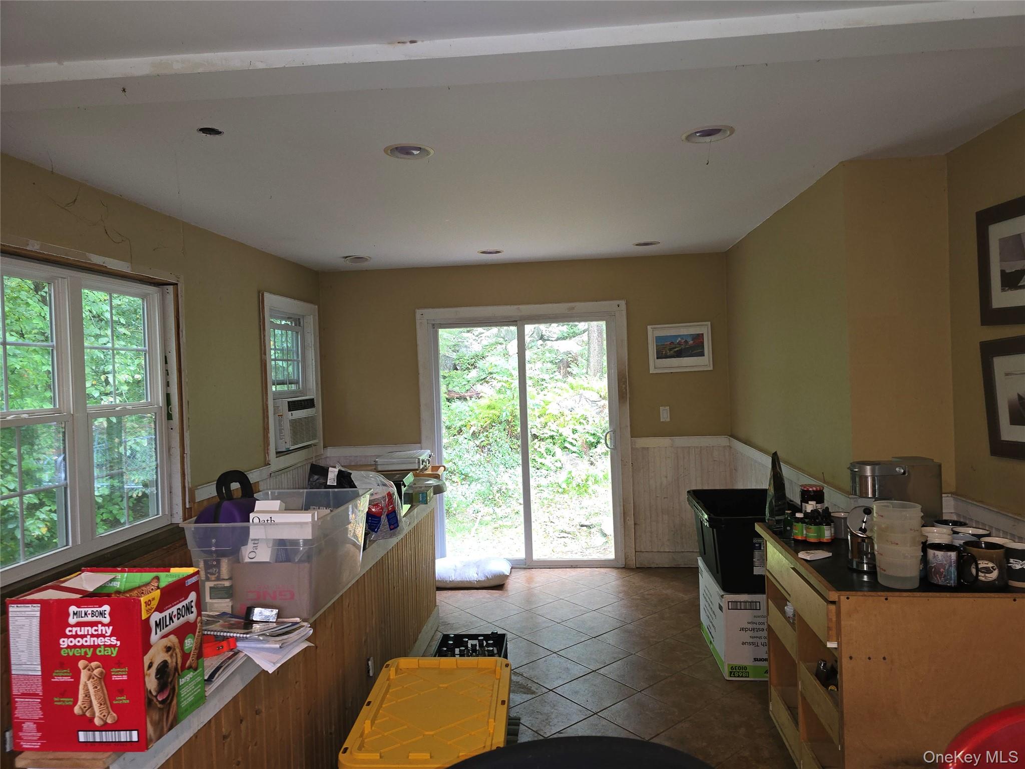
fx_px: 681
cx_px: 512
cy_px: 384
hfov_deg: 73.9
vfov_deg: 58.9
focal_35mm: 23
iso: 125
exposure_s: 1/24
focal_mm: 6.3
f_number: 1.7
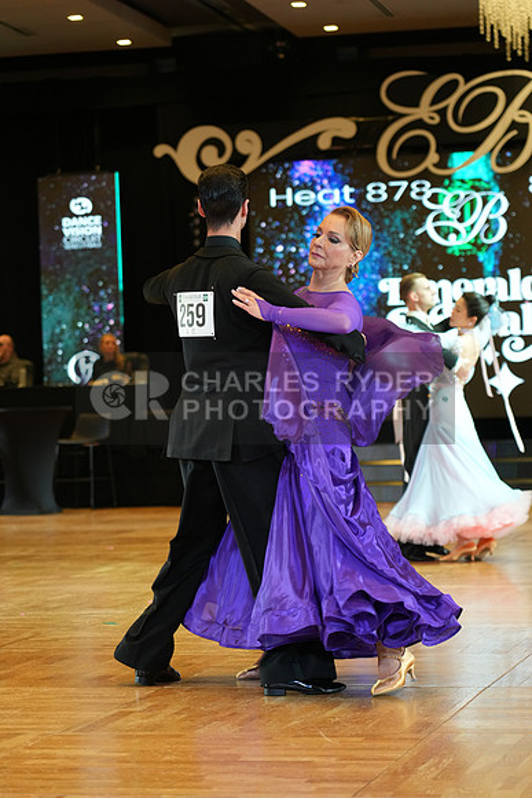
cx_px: 266
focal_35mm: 105
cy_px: 399
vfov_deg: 19.5
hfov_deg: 13.0
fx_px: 2326
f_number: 4
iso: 2000
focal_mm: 105
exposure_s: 1/250
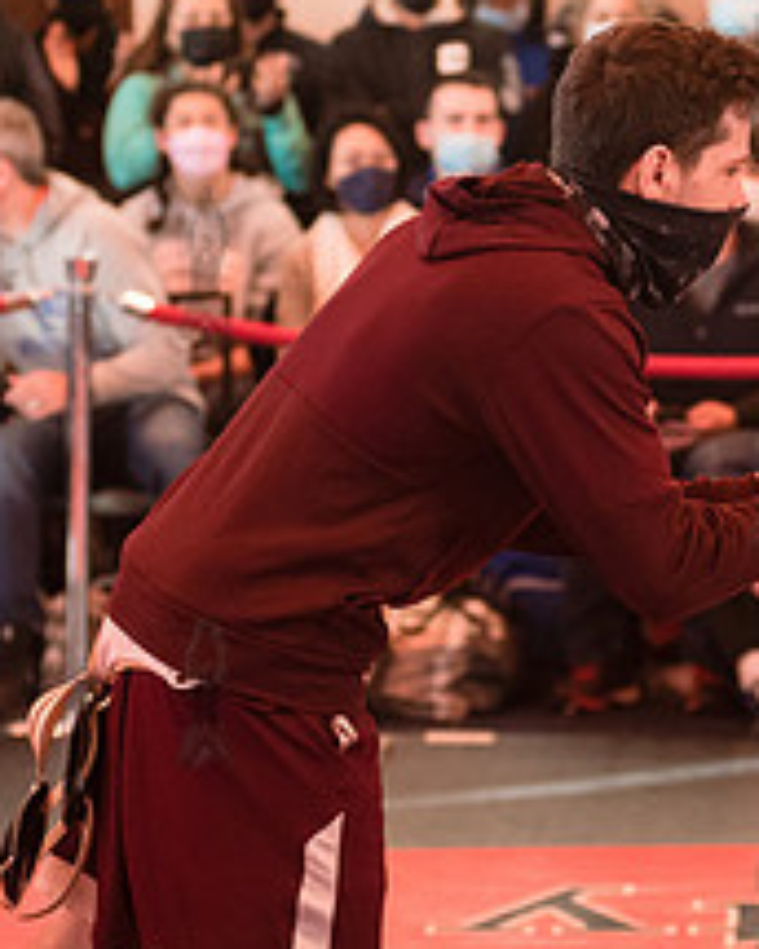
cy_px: 474
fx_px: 5700
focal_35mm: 203
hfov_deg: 7.6
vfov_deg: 9.5
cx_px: 772
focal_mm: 80
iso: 3200
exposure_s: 1/400
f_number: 3.5
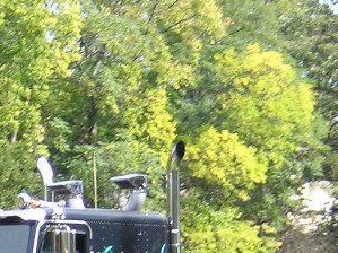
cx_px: 25
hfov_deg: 7.9
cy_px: 314
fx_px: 2430
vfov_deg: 5.9
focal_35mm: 249
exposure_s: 1/112
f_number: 4.3
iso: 100
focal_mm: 12.1
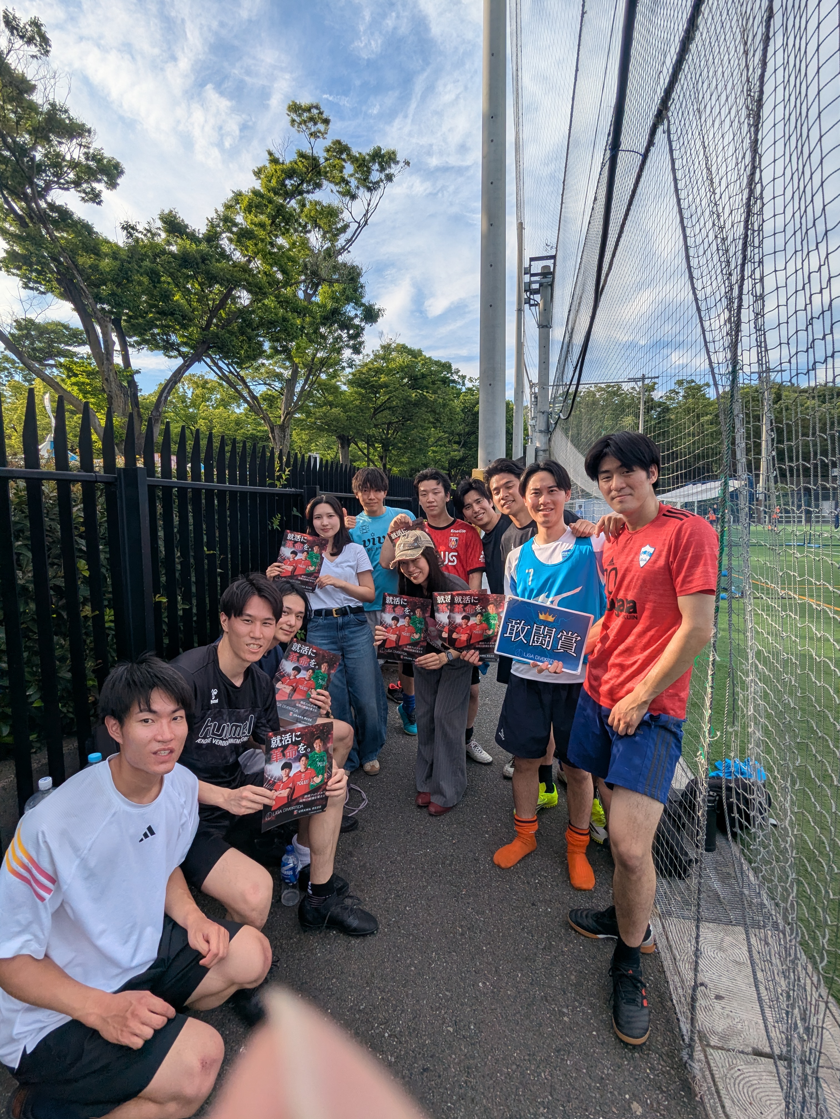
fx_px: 518
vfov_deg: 94.5
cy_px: 560
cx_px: 420
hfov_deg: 78.1
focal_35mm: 16
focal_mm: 2.35
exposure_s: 1/1068
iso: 48
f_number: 2.2
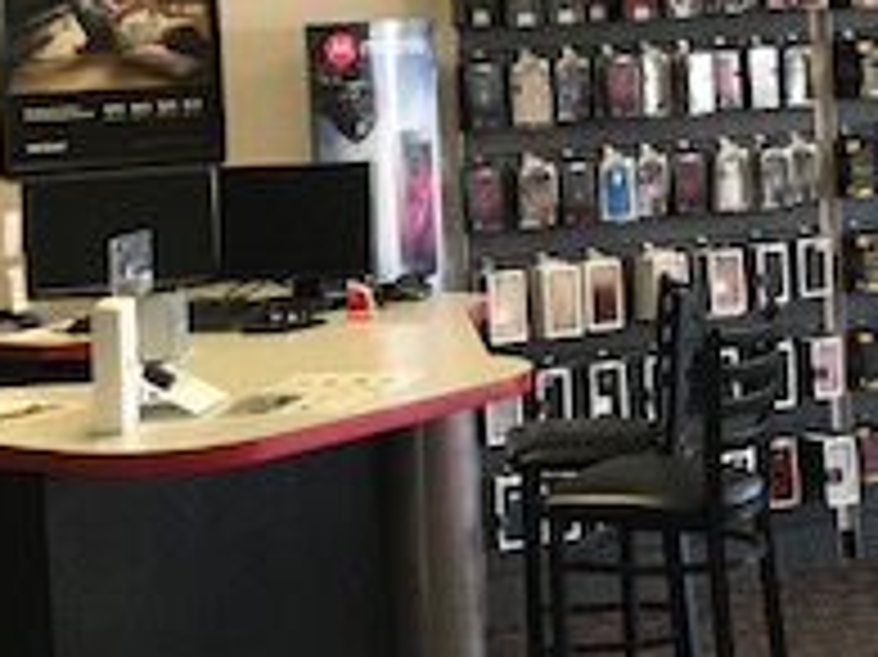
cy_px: 126
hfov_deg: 21.1
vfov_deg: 15.9
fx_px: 2332
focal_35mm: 92
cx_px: 698
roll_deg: +3.2
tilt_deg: -1.7
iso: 32
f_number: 1.8
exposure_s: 1/30
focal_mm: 3.99
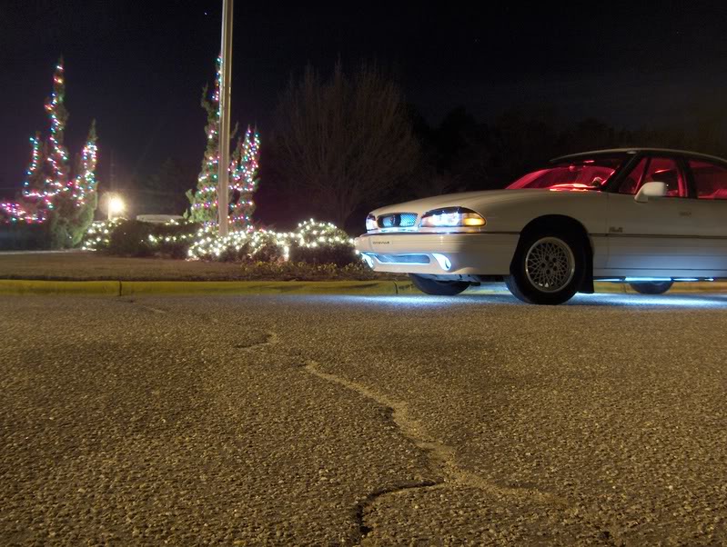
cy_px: 274
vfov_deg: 36.9
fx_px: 820
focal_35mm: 39
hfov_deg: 47.8
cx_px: 364
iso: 100
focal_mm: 8
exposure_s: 4.57
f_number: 2.8
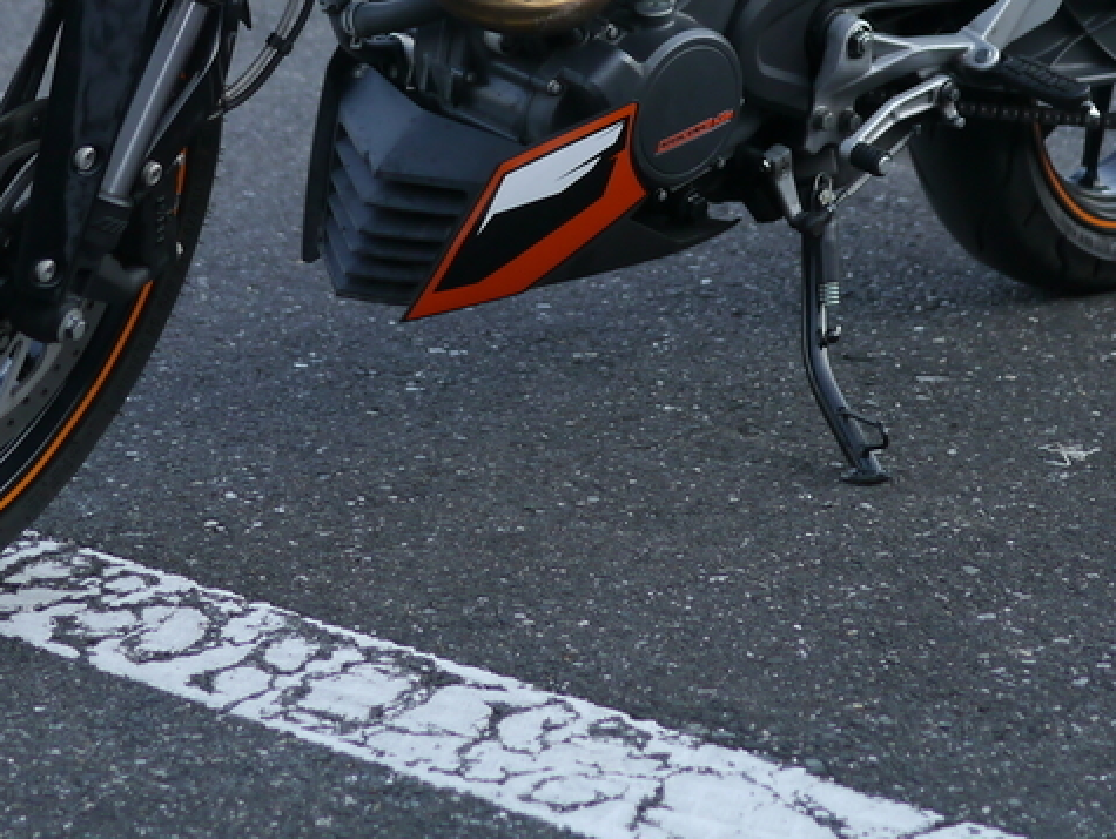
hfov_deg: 19.4
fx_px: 3259
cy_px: -180
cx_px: 599
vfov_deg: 14.2
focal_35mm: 101
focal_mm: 20
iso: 160
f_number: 1.7
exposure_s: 1/640
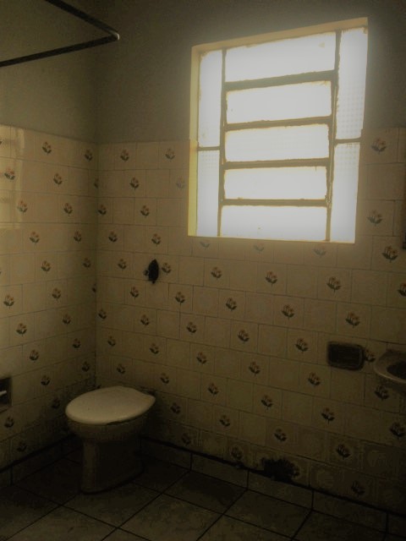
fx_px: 547
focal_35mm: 35
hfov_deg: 40.7
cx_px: 203
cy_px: 270
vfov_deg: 52.6
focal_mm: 4.28
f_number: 2.4
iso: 50
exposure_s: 1/332
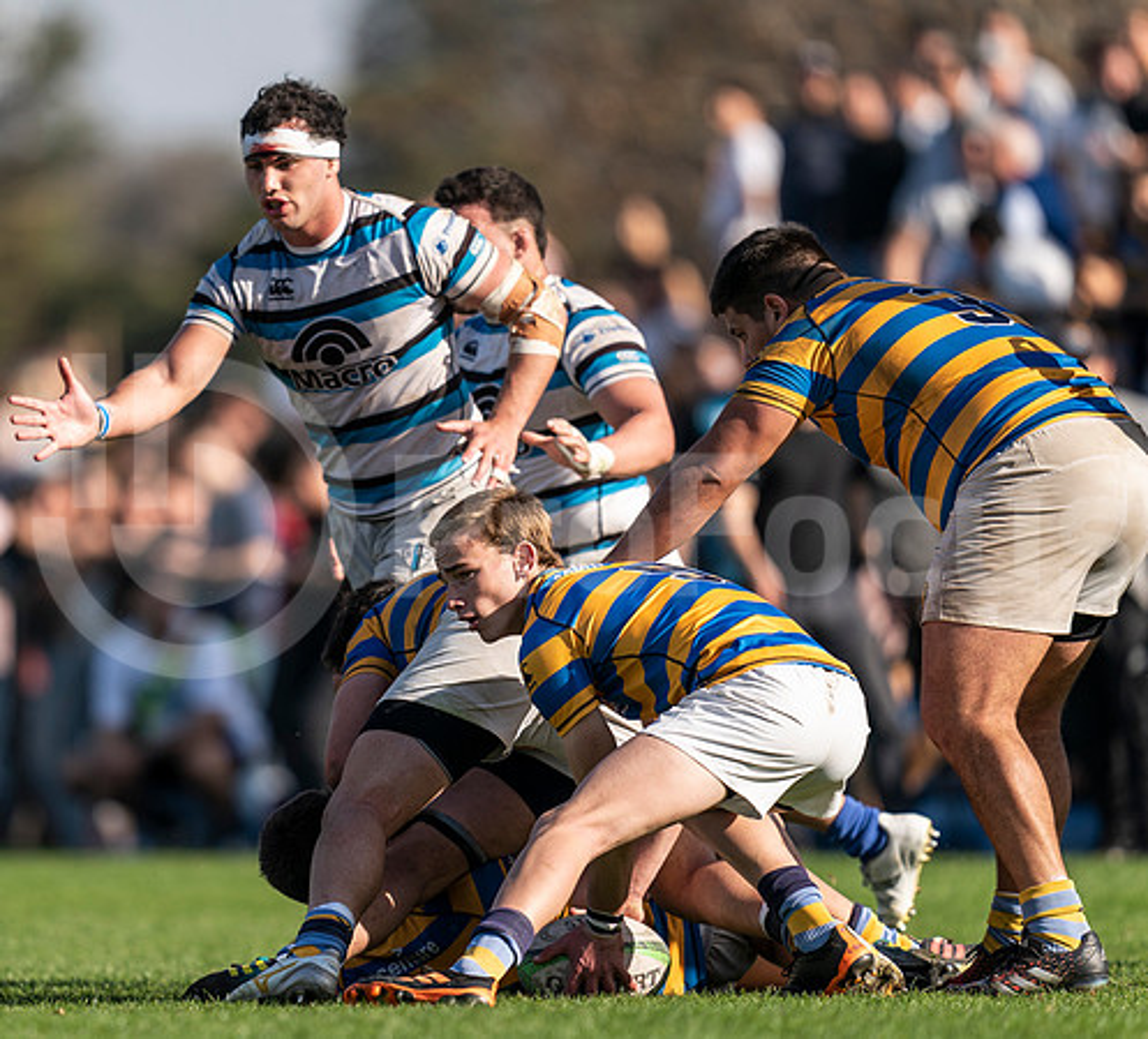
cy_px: 544
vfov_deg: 2.7
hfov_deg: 3.0
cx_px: 312
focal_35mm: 609
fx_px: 21790
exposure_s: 1/1250
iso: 100
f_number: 2.8
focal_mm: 400
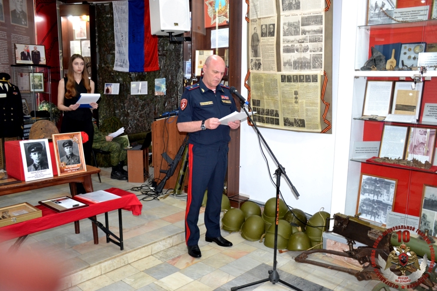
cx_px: 218
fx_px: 364
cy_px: 146
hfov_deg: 61.9
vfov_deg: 43.6
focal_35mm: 30
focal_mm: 20
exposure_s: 1/60
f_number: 3.5
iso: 1400
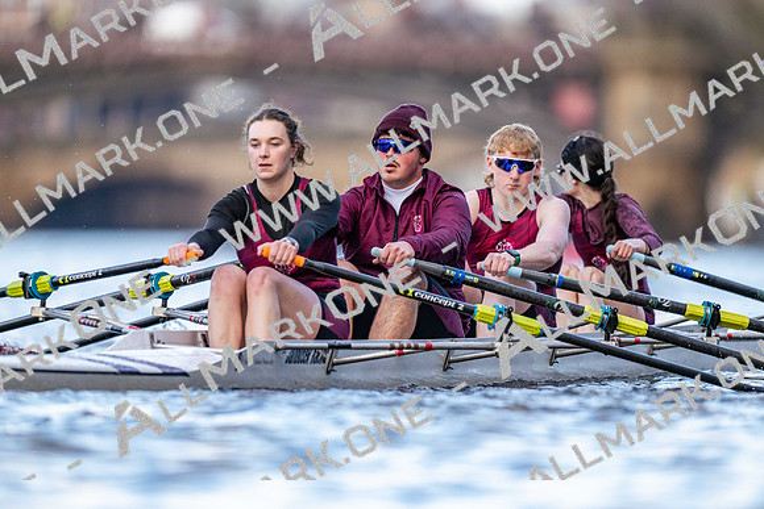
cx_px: 382
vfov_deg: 2.3
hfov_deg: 3.4
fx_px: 12736
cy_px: 254
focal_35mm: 600
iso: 2000
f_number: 4
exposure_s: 1/2500
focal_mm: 600
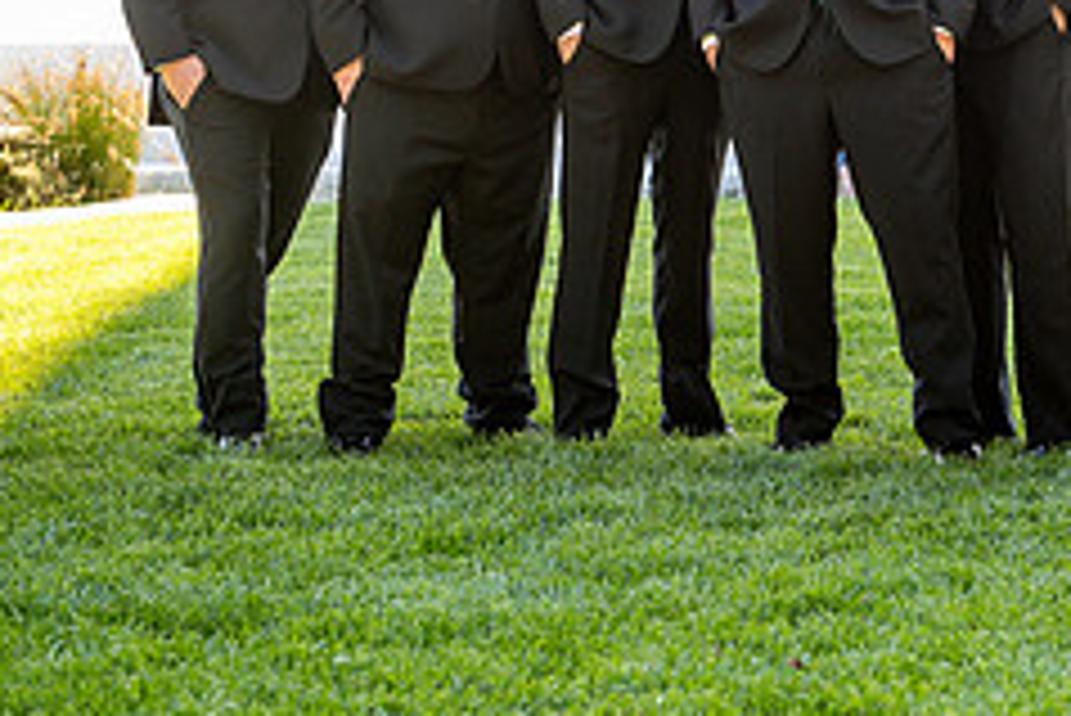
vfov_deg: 6.9
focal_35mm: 200
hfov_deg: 10.2
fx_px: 5953
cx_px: 976
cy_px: -20
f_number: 5.6
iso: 400
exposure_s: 1/250
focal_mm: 82
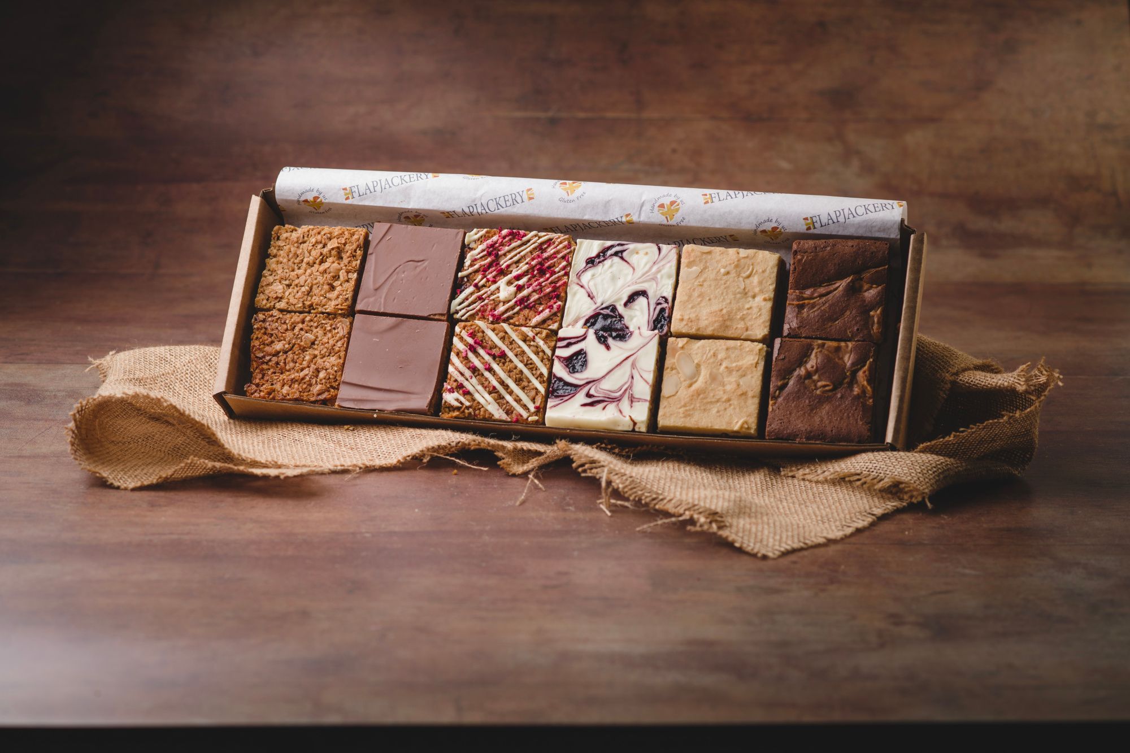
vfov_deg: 16.1
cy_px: 376
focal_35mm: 85
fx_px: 2668
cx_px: 565
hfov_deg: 23.9
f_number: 6.3
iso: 40
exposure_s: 1/200
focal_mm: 85
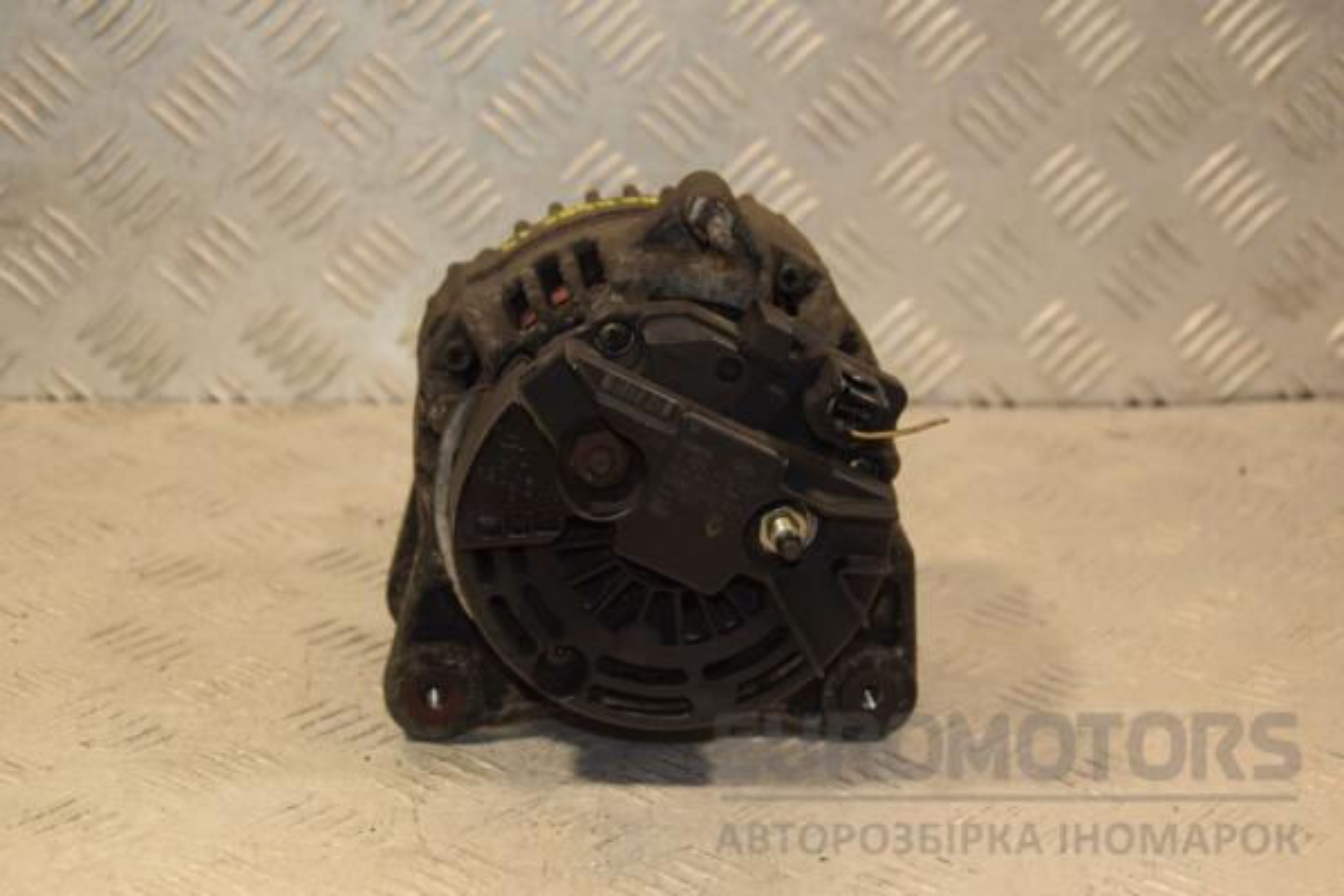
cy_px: 448
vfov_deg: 18.9
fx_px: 2688
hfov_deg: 28.1
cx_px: 672
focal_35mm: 72
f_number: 4.8
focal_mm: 48
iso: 800
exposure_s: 1/160
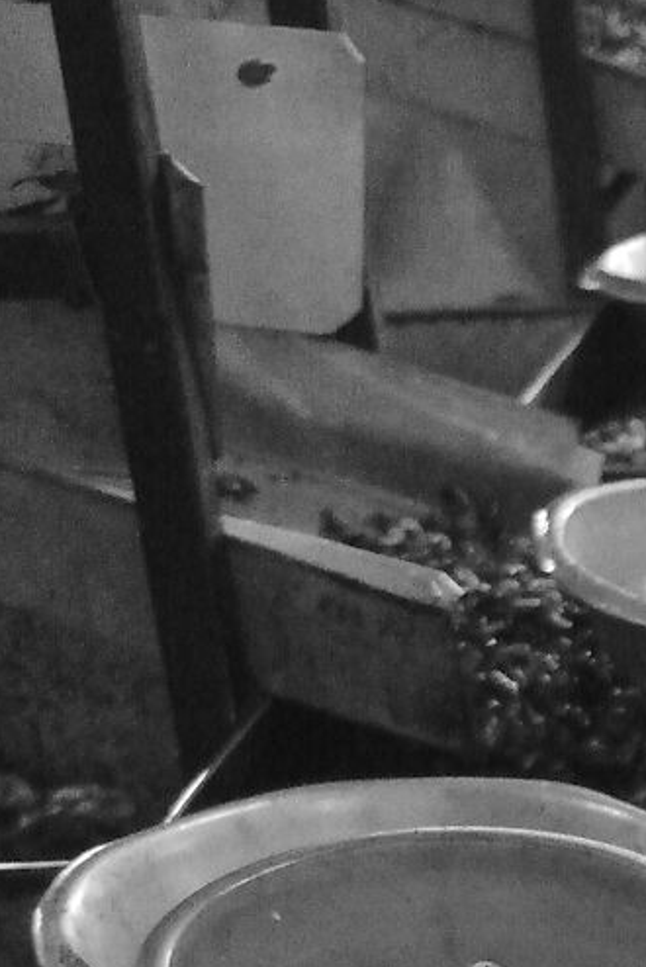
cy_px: 1523
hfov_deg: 7.6
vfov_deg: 11.5
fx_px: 4569
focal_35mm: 170
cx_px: 1480
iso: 6400
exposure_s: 1/200
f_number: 2.8
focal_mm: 35
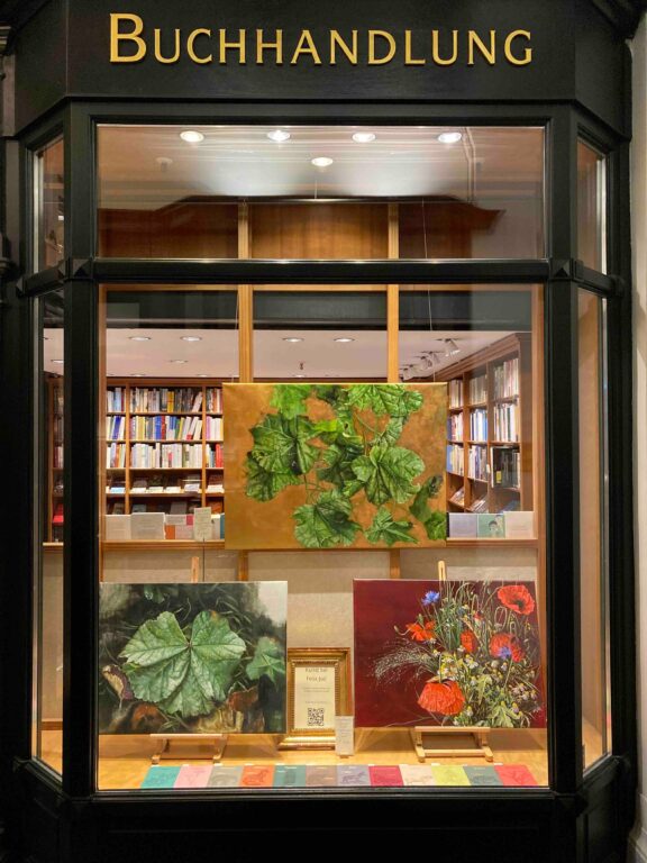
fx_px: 698
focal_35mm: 28
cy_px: 432
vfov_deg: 63.4
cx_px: 324
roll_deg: -0.7
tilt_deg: +0.4
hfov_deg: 49.7
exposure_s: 1/50
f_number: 1.8
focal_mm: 3.99
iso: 320
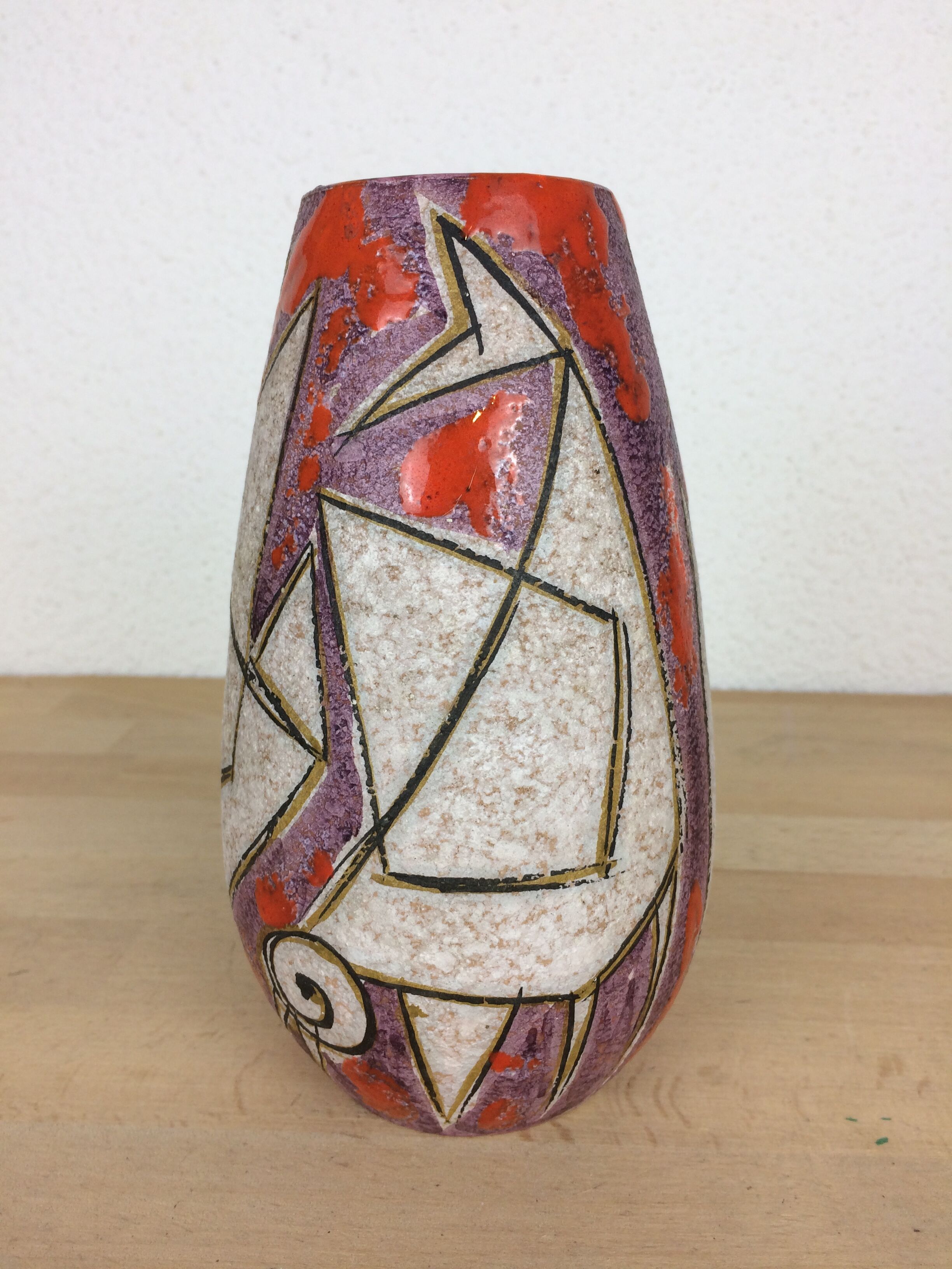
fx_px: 1063
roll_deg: +0.5
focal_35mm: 29
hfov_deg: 48.2
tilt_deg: -15.0
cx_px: 476
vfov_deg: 61.7
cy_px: 634
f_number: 2.2
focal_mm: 4.15
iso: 40
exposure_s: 1/50
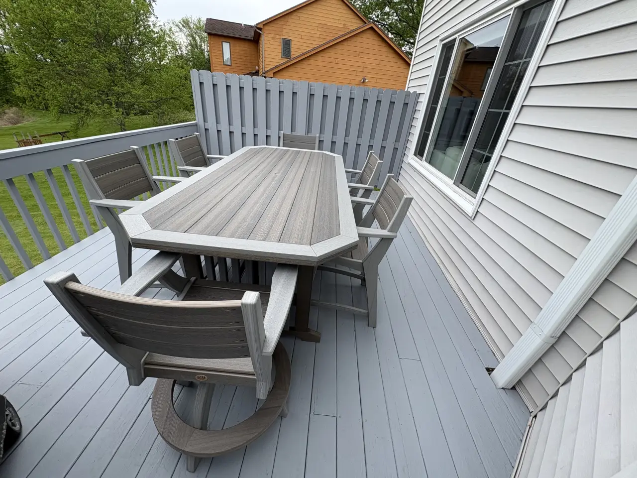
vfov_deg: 85.7
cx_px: 318
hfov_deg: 102.1
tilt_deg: -28.8
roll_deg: -5.5
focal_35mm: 14
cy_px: 239
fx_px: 258
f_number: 2.2
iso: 40
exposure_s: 1/636
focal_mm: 2.22
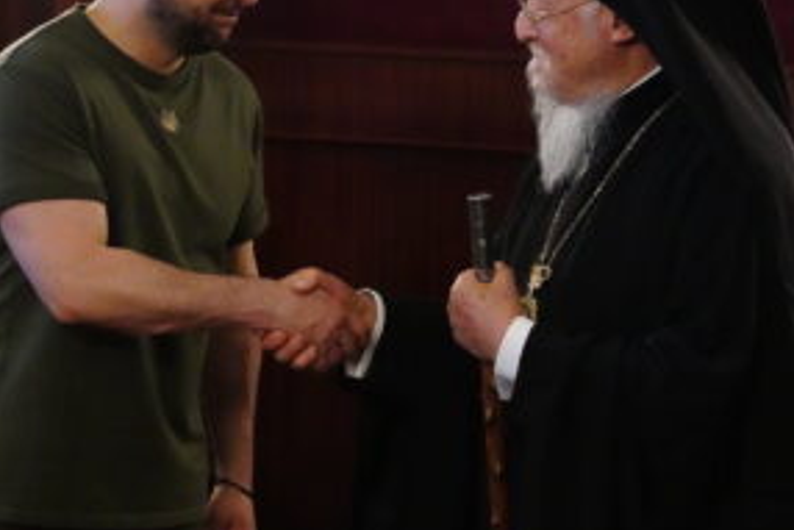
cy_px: 211
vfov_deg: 8.3
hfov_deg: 12.4
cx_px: 355
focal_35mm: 165
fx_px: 3641
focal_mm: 105
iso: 32000
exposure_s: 1/800
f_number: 5.6
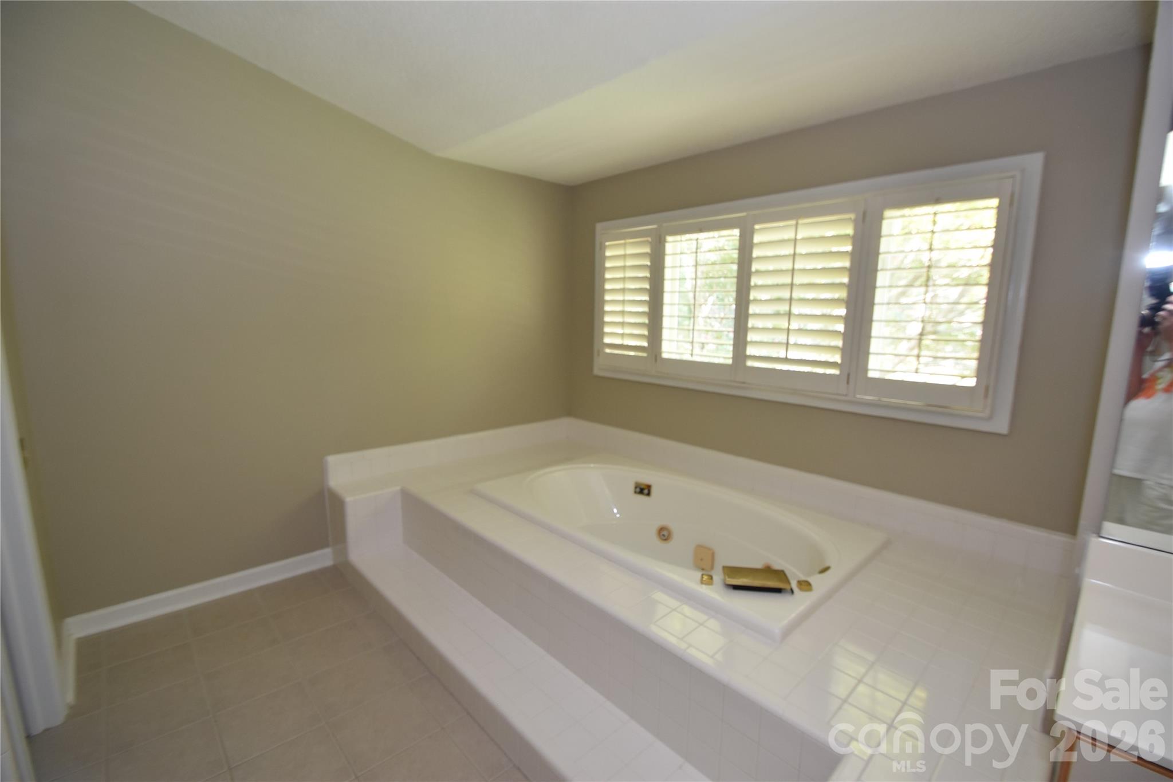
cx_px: 586
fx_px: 489
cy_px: 391
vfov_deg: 77.3
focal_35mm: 15
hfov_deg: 100.4
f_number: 4
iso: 500
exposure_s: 1/60
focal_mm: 10
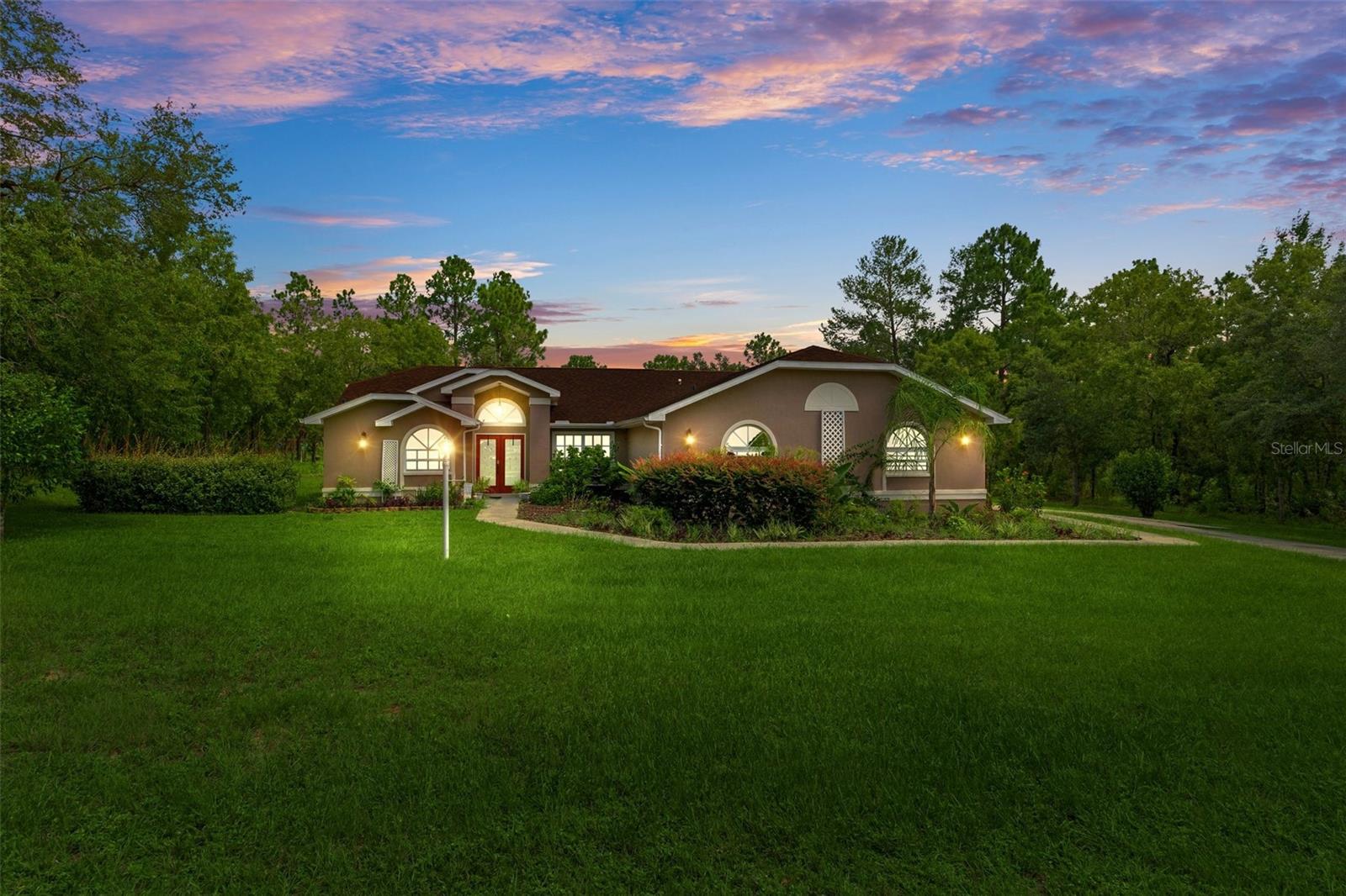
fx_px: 729
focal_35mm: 20
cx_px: 673
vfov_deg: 63.2
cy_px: 448
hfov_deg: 85.4
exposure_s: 1/250
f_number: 8
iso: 320
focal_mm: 13
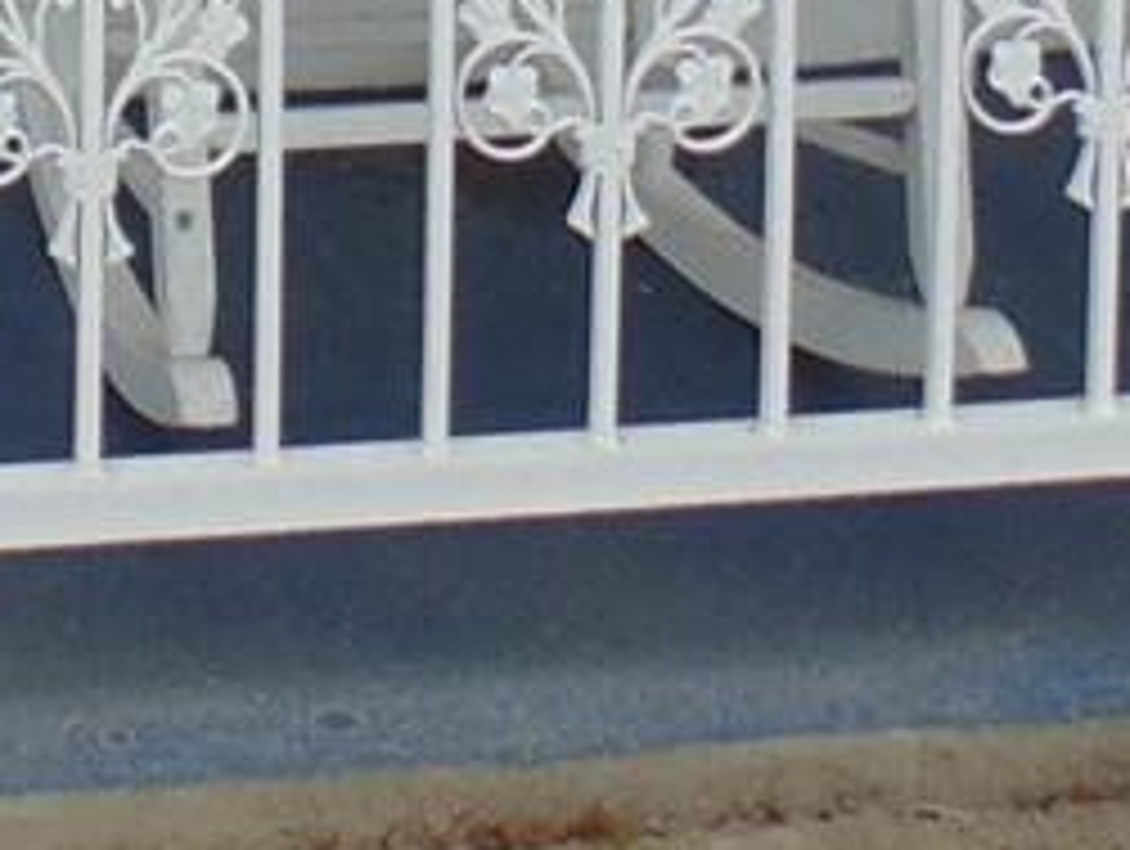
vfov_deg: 9.5
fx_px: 4577
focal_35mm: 140
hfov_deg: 13.7
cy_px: -1147
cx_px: -225
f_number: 3.1
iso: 80
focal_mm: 4
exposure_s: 1/320
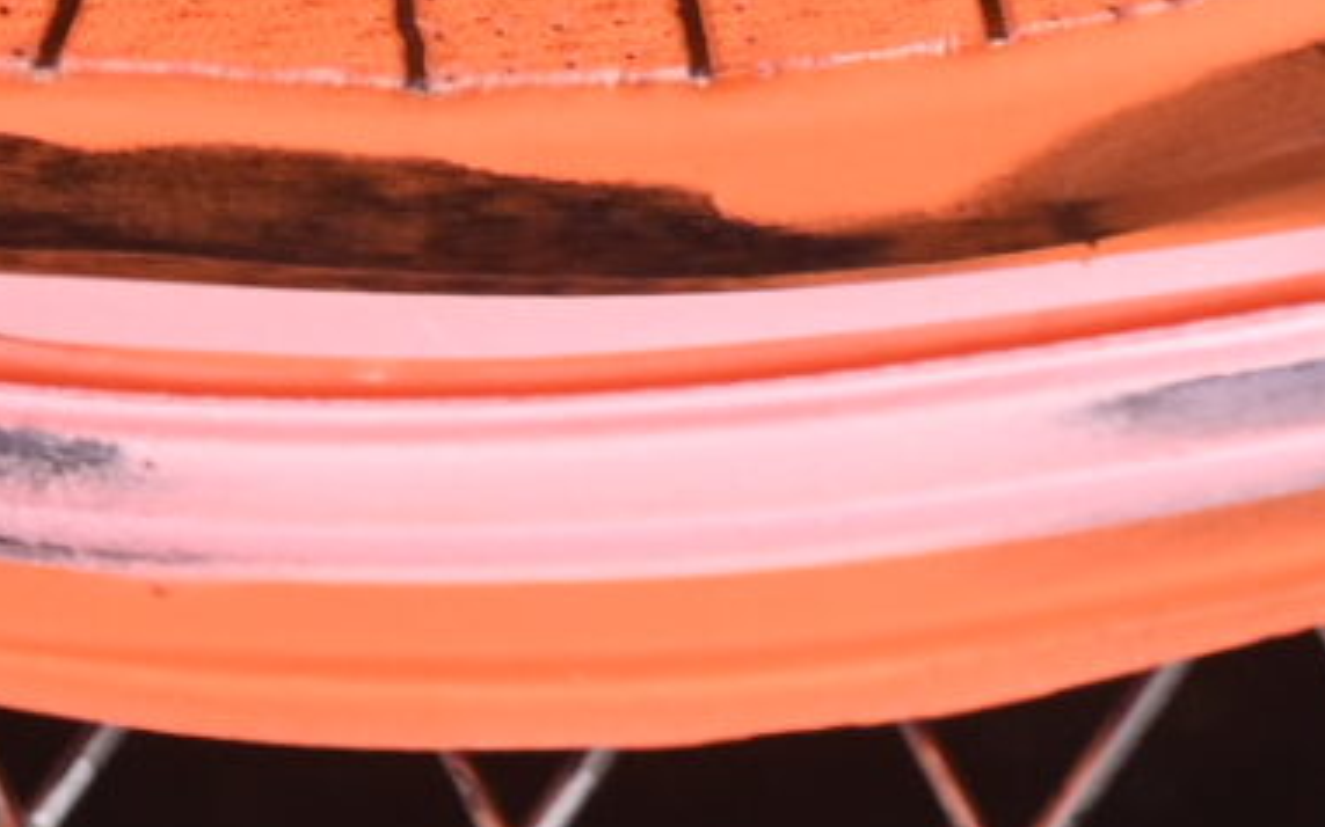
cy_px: -1993
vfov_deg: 2.5
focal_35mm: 513
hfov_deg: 4.1
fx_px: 18522
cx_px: 1537
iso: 160
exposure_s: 1/80
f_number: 7.1
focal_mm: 50
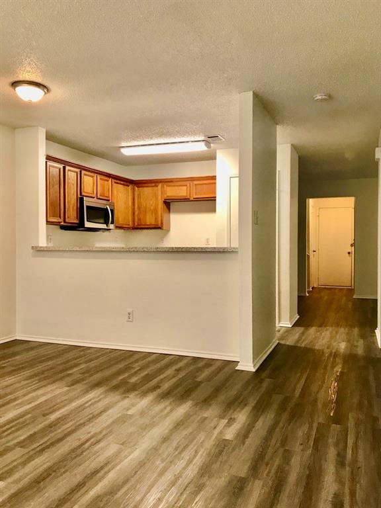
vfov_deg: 63.4
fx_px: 411
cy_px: 254
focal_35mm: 28
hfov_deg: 49.7
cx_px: 190
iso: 32
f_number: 1.8
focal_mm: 3.99
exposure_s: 1/30
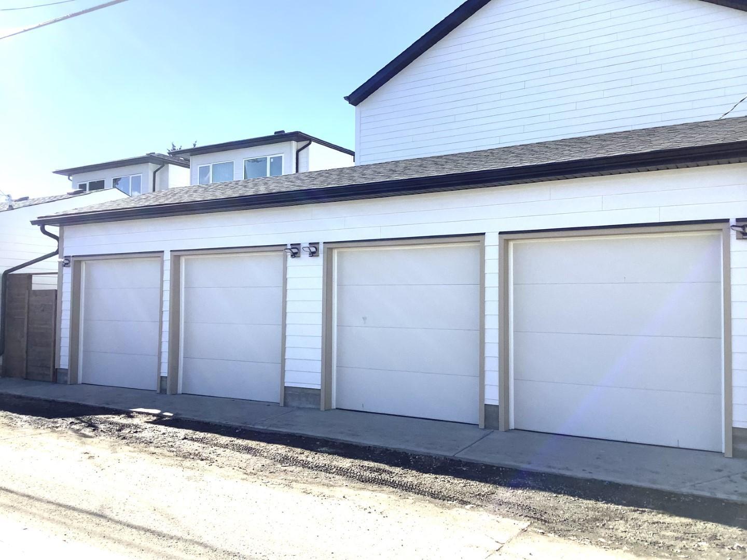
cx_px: 374
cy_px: 280
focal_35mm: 31
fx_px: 669
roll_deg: -0.3
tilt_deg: +2.3
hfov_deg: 58.4
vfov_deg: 45.4
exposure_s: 1/1131
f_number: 2.4
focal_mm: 3.3
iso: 25
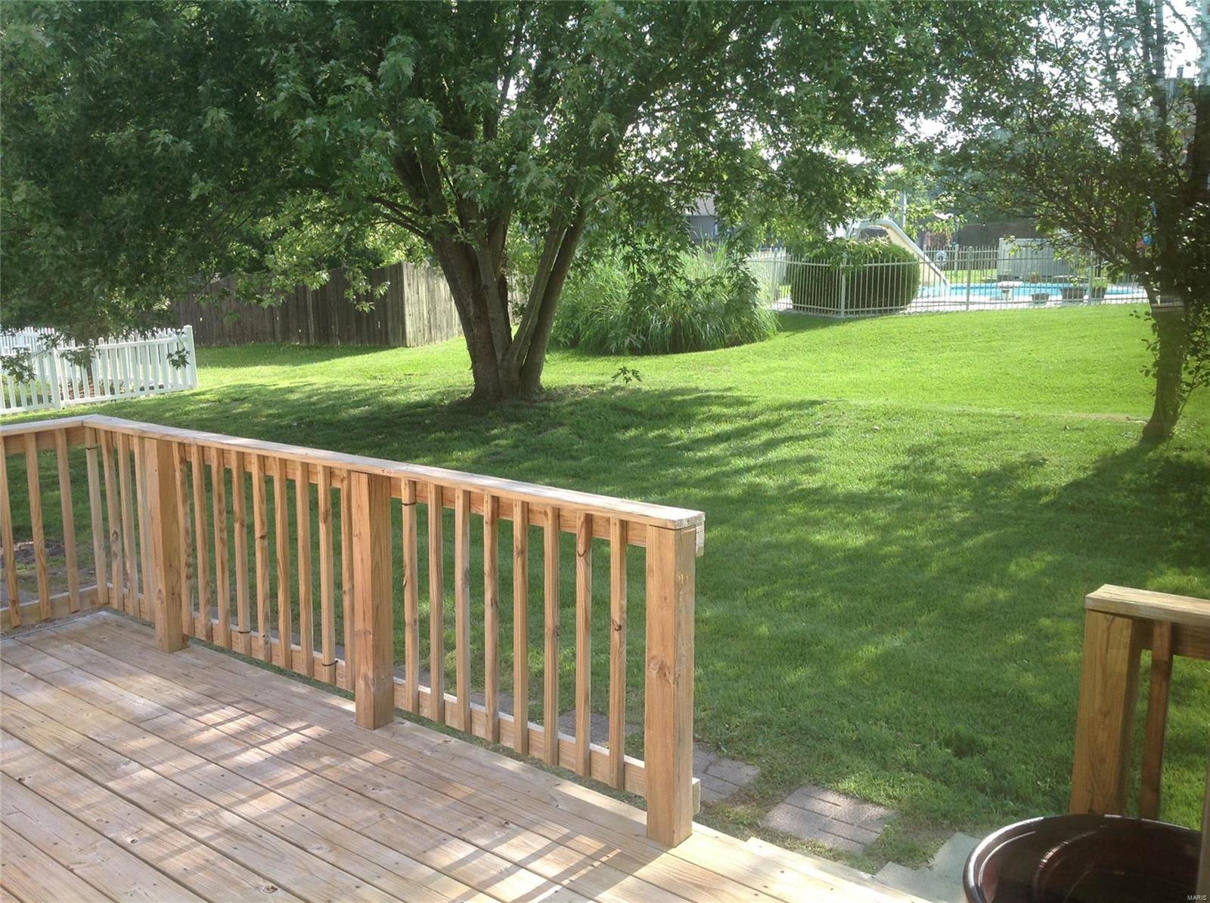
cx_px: 605
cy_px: 452
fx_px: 1221
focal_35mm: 35
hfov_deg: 52.7
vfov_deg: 40.6
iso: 50
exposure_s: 1/302
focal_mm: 4.28
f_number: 2.4
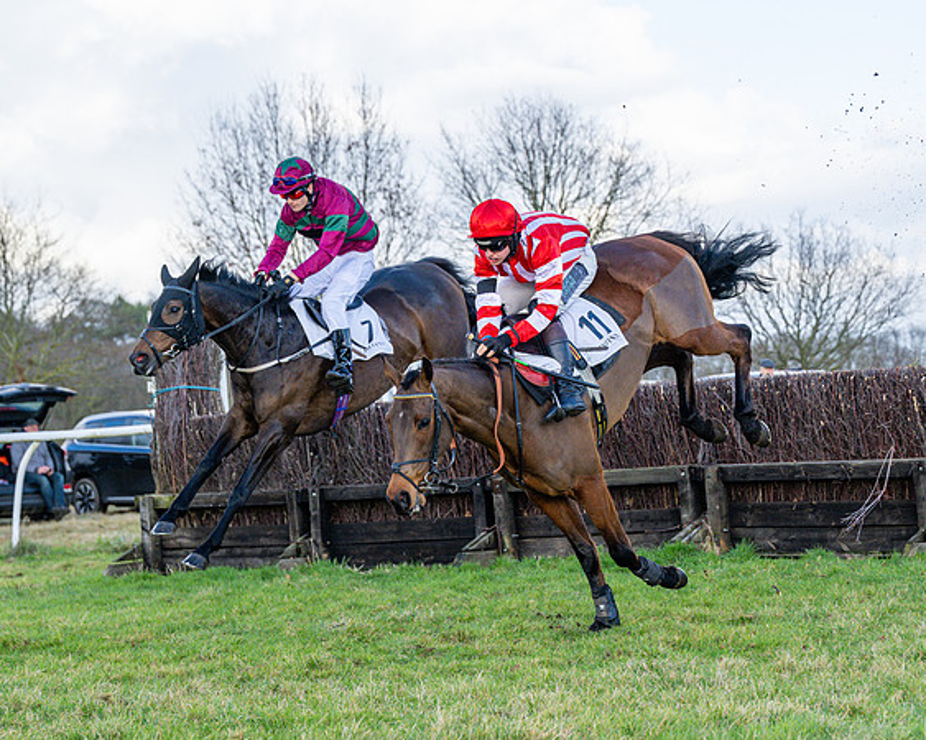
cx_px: 552
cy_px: 345
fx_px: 2982
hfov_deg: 17.6
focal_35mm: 109
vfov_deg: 14.1
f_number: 4
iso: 500
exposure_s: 1/2500
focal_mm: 70
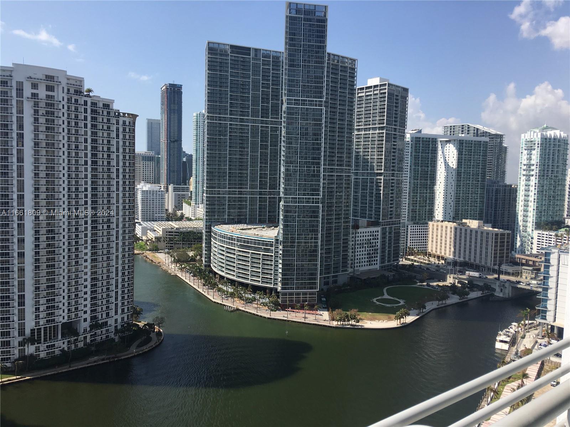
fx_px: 478
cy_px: 214
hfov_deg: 61.7
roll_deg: -1.5
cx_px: 285
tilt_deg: -2.9
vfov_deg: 48.2
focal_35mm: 29
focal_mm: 4.15
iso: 25
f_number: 2.2
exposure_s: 1/1570
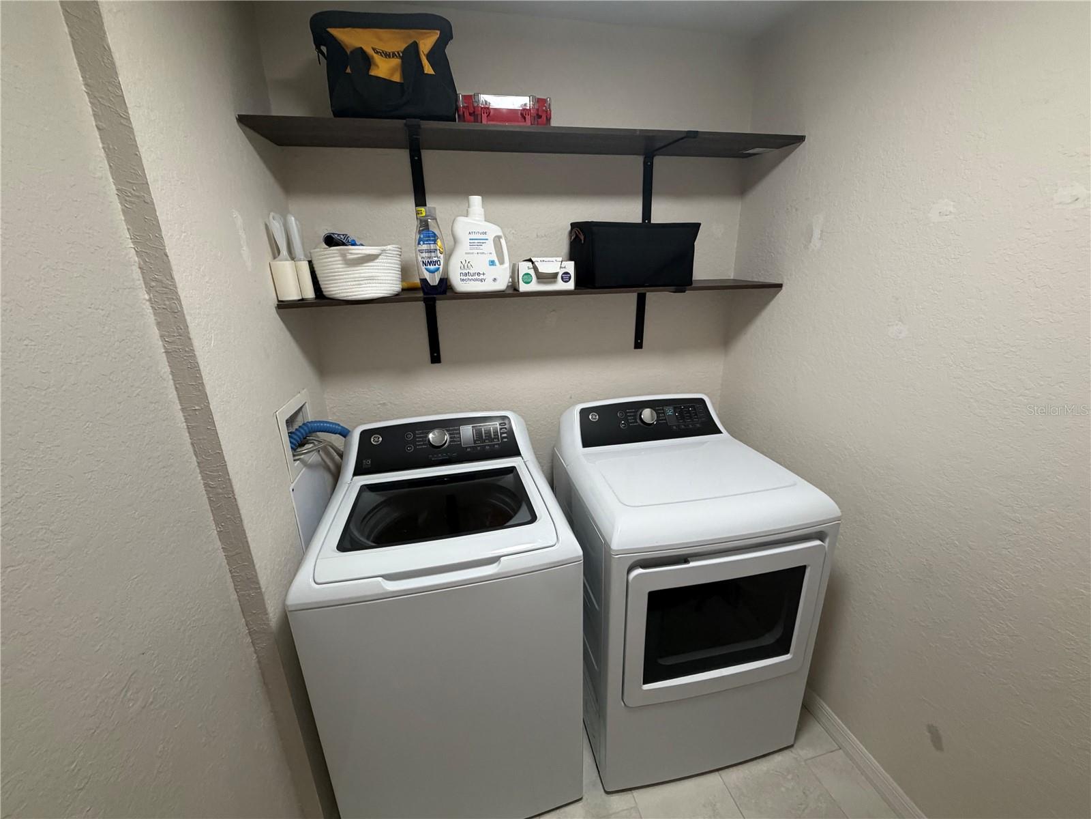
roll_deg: +1.7
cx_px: 546
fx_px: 441
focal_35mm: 14
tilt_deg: -18.5
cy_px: 410
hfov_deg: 102.1
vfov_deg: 85.7
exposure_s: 1/120
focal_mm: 2.22
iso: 320
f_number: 2.2
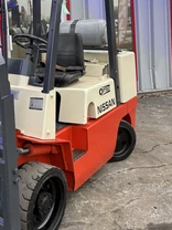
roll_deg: +5.4
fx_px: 331
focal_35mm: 50
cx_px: 14
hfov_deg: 27.9
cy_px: 59
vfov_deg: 37.3
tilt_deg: -3.4
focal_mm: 5.96
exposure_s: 1/75
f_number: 1.6
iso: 125
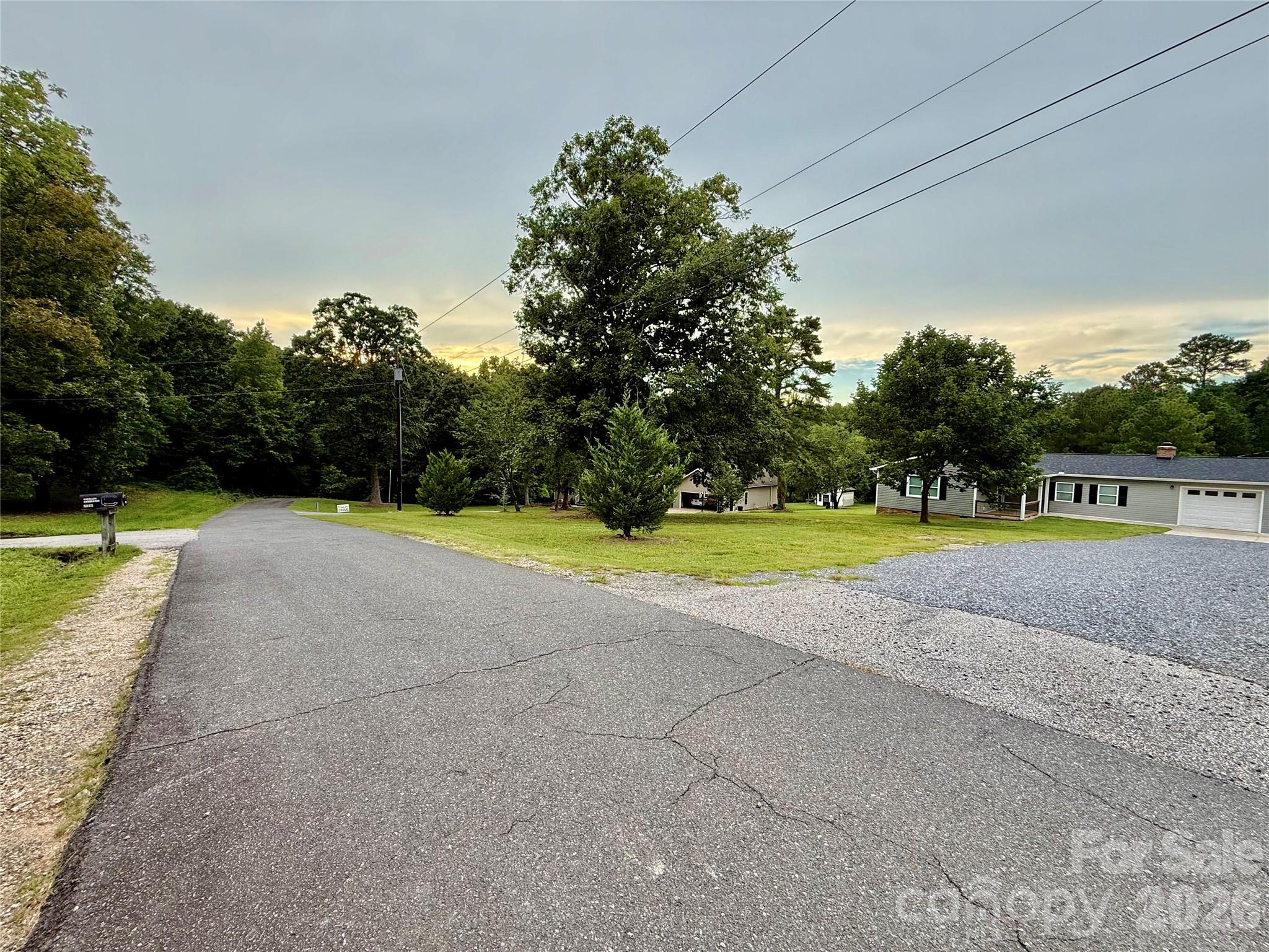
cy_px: 476
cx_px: 634
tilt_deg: -2.5
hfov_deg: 102.1
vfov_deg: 85.7
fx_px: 513
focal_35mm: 14
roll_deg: -1.1
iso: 64
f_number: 2.2
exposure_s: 1/126
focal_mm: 2.22
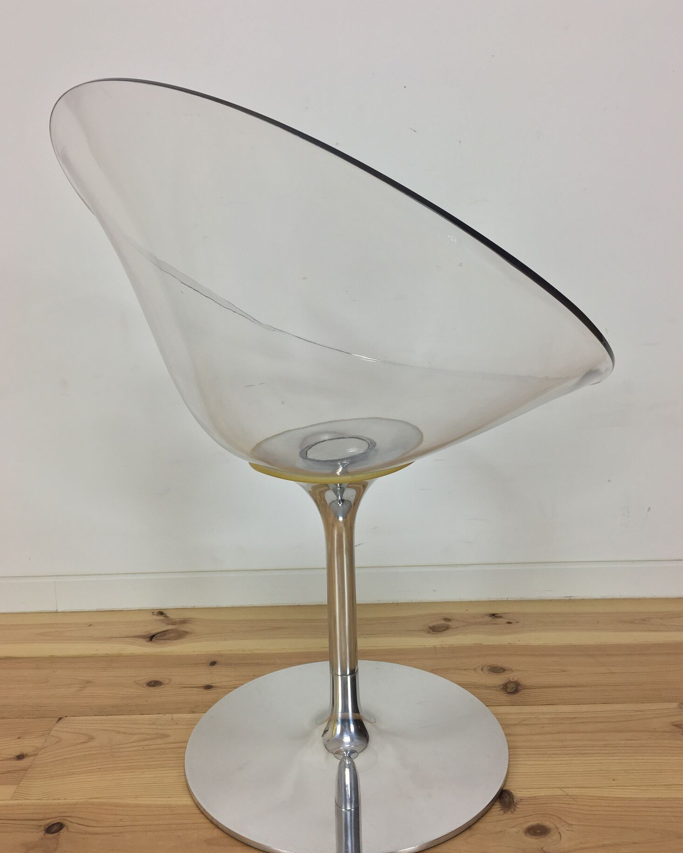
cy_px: 433
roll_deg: +1.4
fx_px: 783
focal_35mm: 31
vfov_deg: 57.2
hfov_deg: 47.1
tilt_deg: -13.5
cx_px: 338
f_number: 2.2
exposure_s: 1/33
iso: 25
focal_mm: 4.15
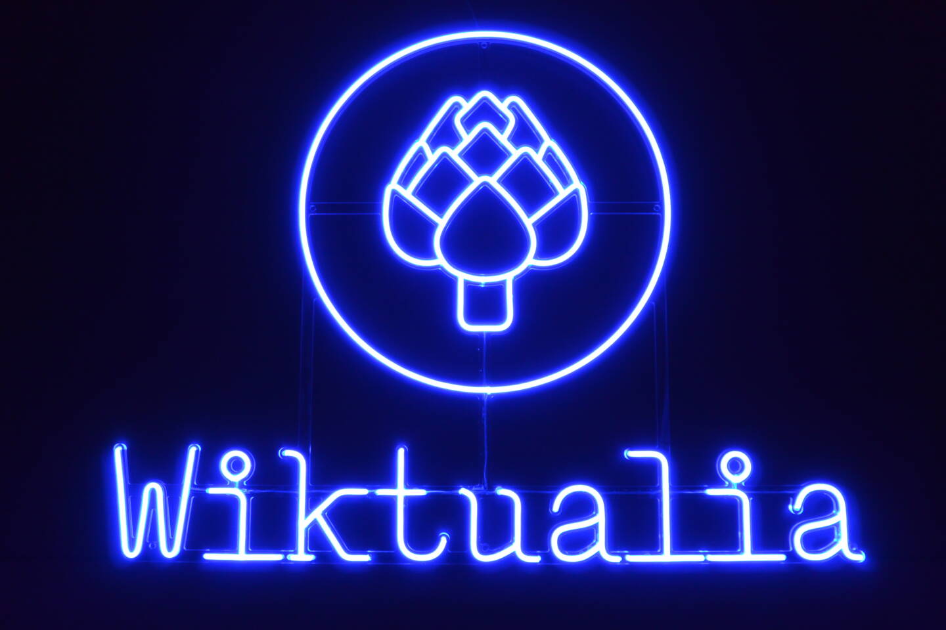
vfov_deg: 36.9
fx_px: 946
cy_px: 315
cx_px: 473
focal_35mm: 36
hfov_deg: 53.1
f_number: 4
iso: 400
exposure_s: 1/80
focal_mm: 13.6
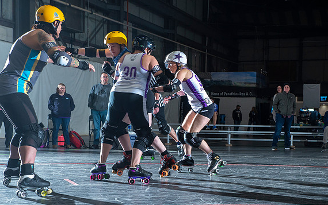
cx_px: 200
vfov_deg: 20.6
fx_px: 563
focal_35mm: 63
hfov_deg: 32.3
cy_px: 133
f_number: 7.1
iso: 800
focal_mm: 50
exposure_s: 1/160
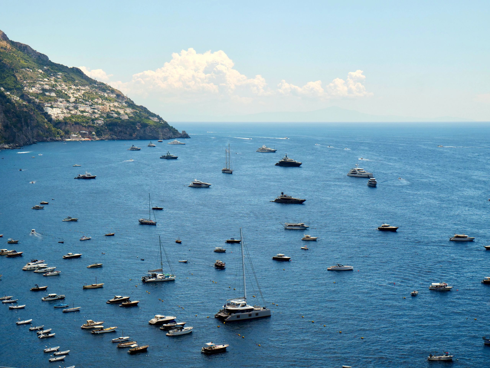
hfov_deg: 27.8
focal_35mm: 70
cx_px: 245
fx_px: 991
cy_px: 184
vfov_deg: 21.0
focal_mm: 35
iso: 200
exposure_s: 1/800
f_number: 7.1
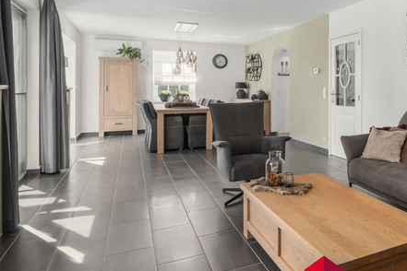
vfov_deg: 44.4
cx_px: 324
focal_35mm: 29
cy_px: 95
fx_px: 328
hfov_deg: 58.9
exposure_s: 1/100
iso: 250
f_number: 10
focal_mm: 16
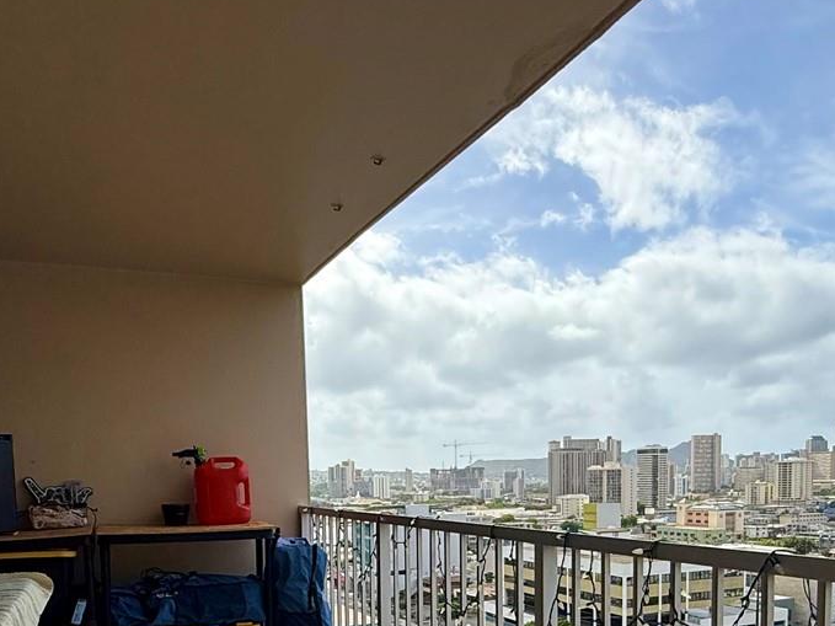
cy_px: 547
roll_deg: +1.5
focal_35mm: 33
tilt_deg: -3.9
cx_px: 445
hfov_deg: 55.3
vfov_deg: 40.2
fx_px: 796
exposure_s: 1/2841
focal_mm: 2.22
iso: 50
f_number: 2.2
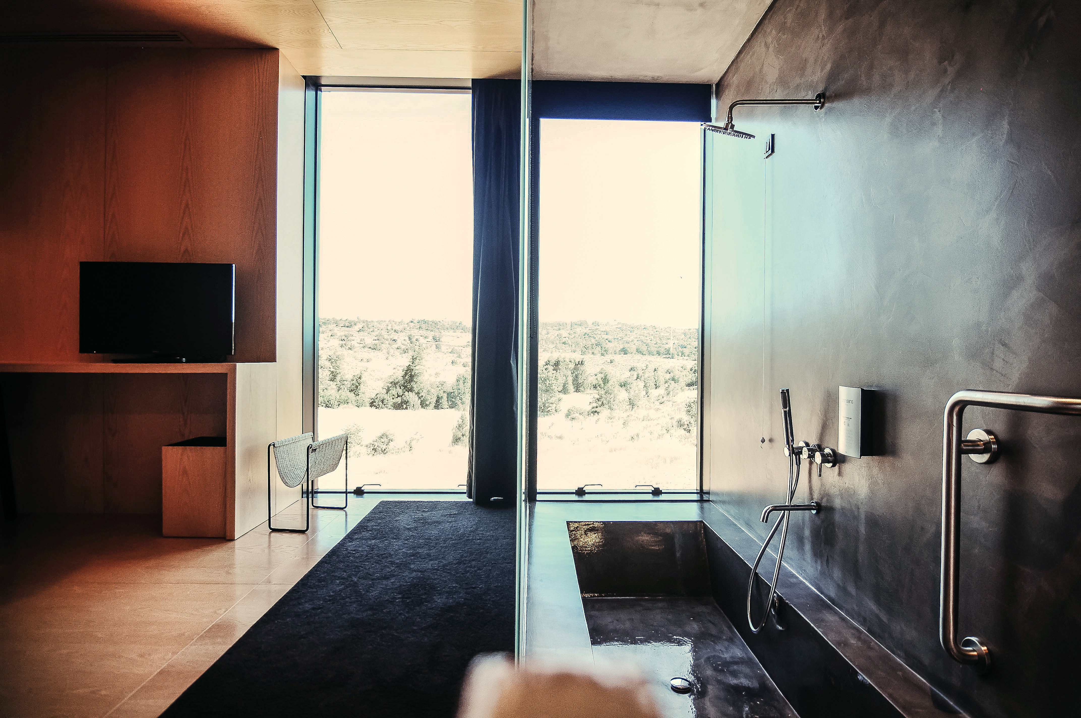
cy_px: 359
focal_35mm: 18
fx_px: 540
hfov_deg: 90.1
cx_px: 540
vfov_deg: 67.2
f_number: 4
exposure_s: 1/50
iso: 320
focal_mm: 12
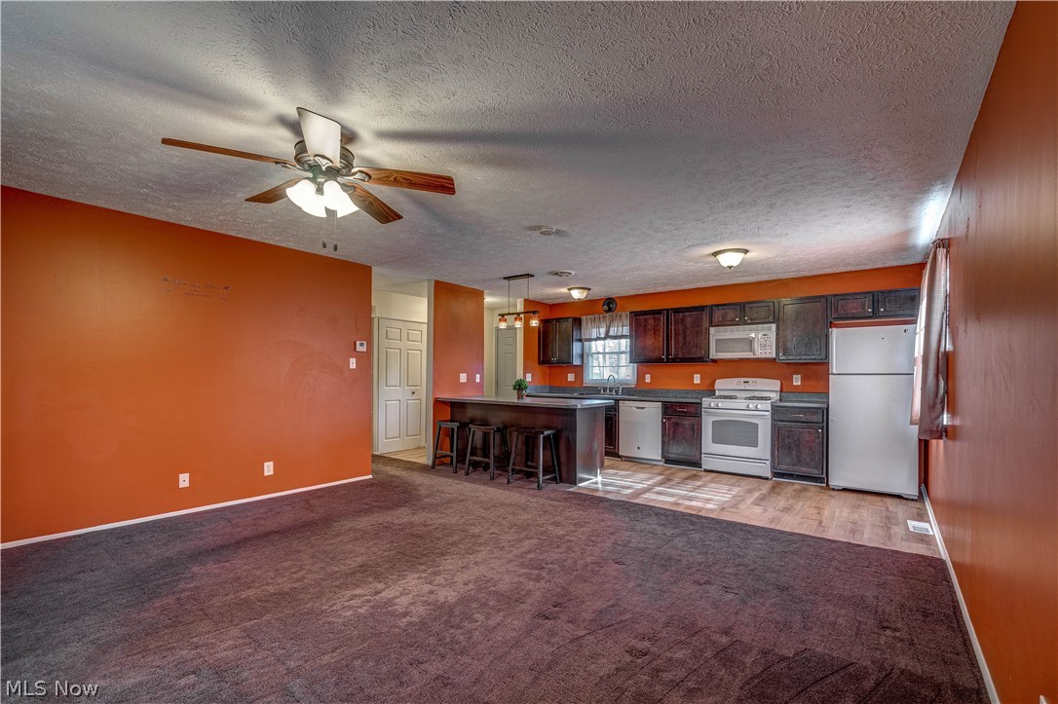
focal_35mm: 15
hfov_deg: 100.4
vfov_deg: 77.3
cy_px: 352
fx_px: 441
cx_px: 529
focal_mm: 10
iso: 320
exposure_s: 1/4
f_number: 8
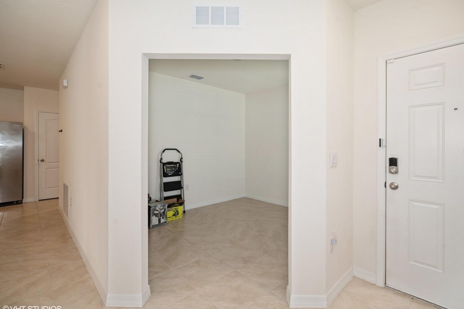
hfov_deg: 96.6
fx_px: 206
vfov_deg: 73.7
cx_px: 245
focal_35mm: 16
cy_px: 151
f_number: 8
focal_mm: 15
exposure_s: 1/10
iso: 200
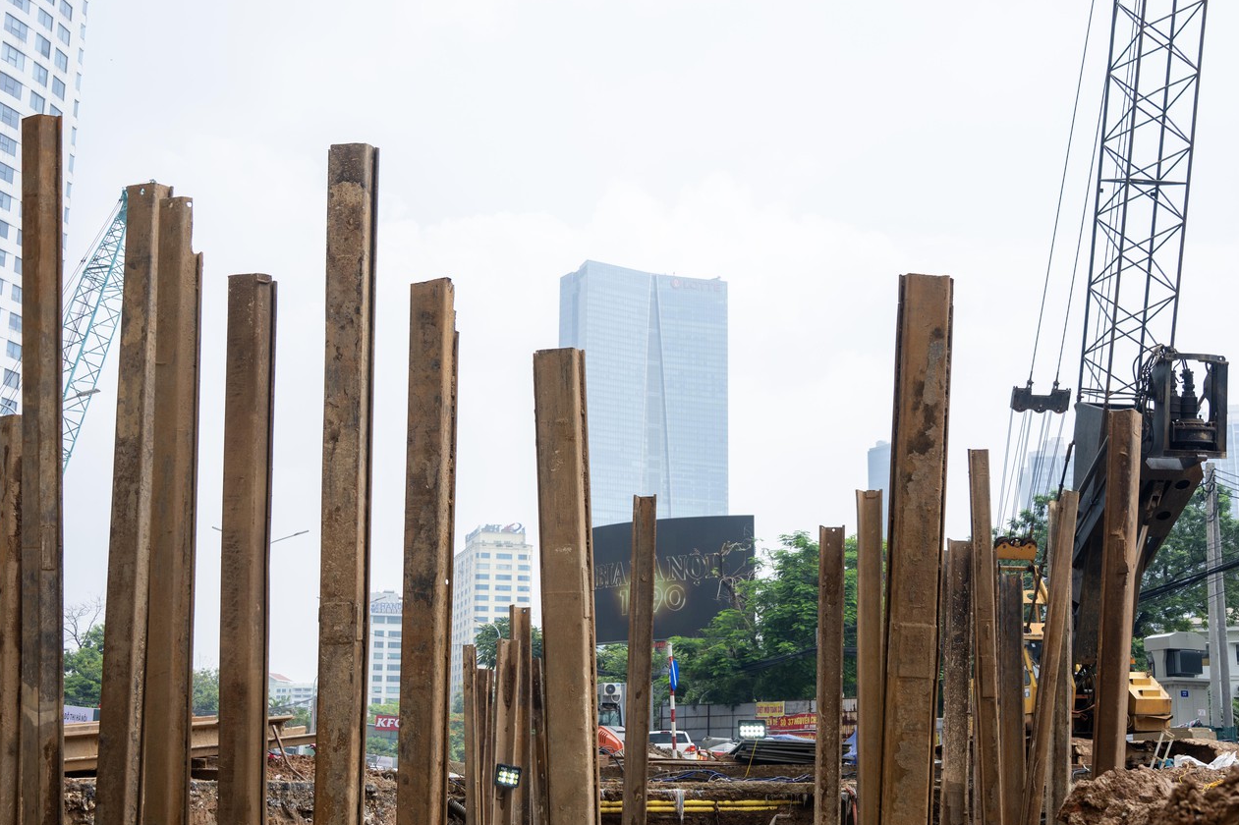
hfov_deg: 42.0
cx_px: 691
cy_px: 406
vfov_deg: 28.8
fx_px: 1610
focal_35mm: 47
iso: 100
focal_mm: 29.5
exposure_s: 1/1000
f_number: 3.2
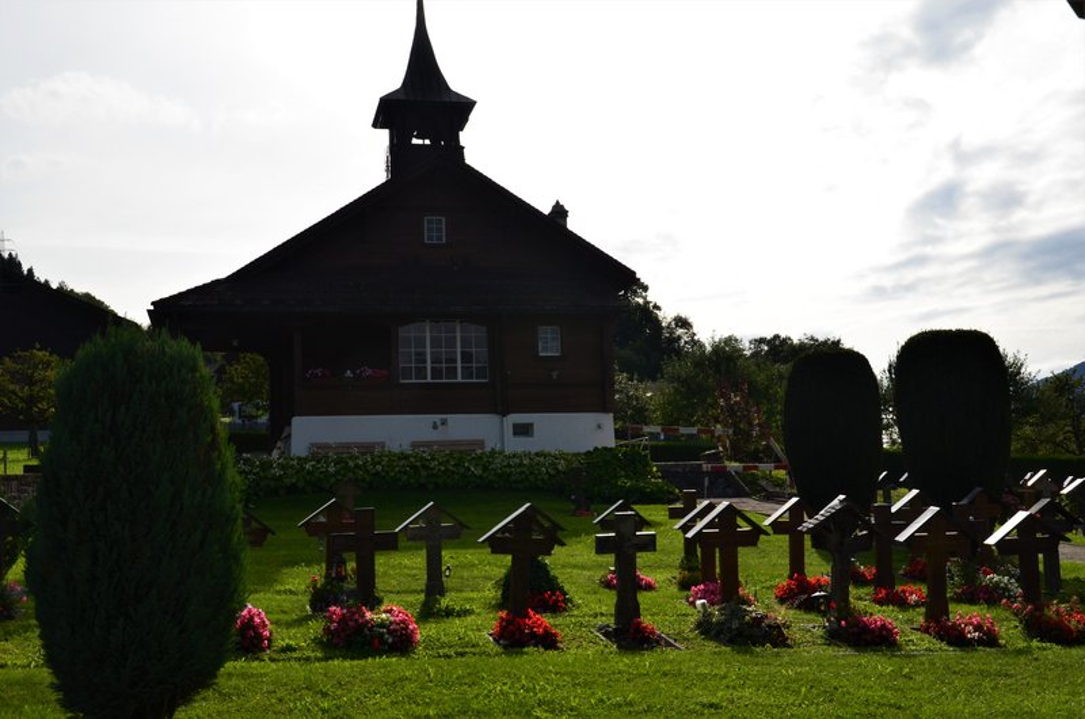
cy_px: 360
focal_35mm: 48
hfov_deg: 41.2
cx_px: 542
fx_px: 1444
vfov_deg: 28.0
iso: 320
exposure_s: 1/320
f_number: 10
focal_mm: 32
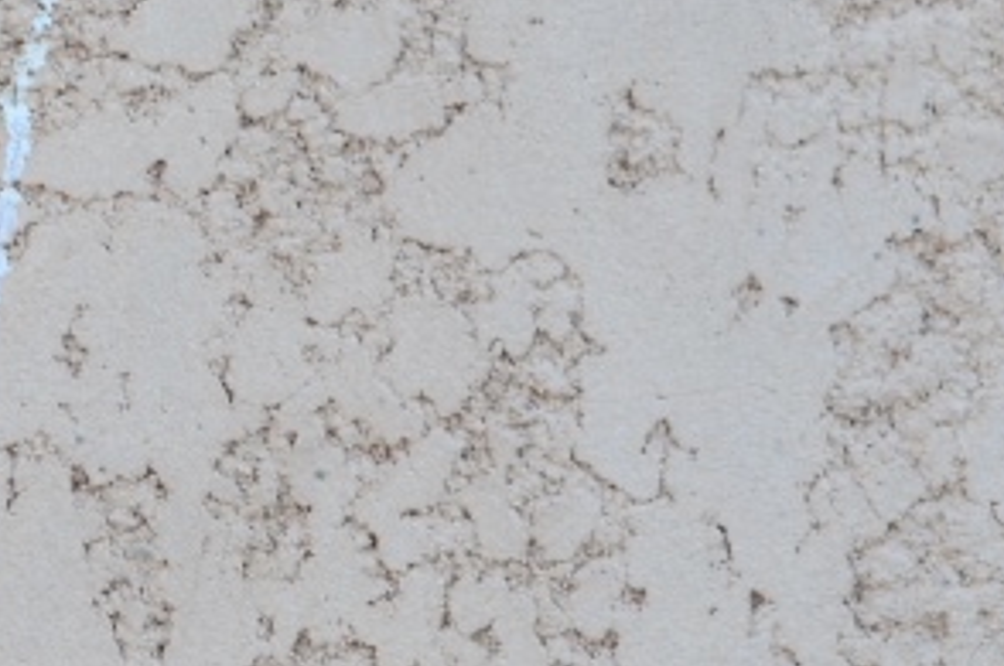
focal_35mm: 318
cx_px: -393
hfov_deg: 6.4
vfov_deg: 4.3
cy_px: 1293
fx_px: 8854
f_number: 10
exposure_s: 1/80
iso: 200
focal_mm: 52
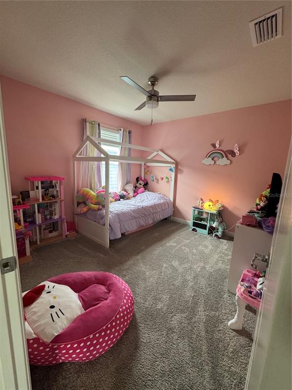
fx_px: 157
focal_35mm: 14
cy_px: 195
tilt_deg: -8.6
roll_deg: -2.0
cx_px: 146
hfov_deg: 85.7
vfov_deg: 102.1
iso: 160
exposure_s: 1/60
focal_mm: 2.22
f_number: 2.2
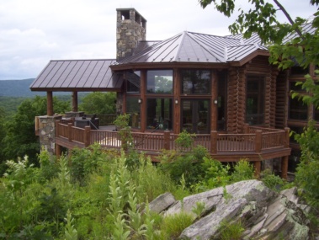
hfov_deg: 51.3
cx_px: 160
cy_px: 120
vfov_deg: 39.7
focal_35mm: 36
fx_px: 332
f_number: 2.7
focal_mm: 6
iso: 80
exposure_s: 1/640
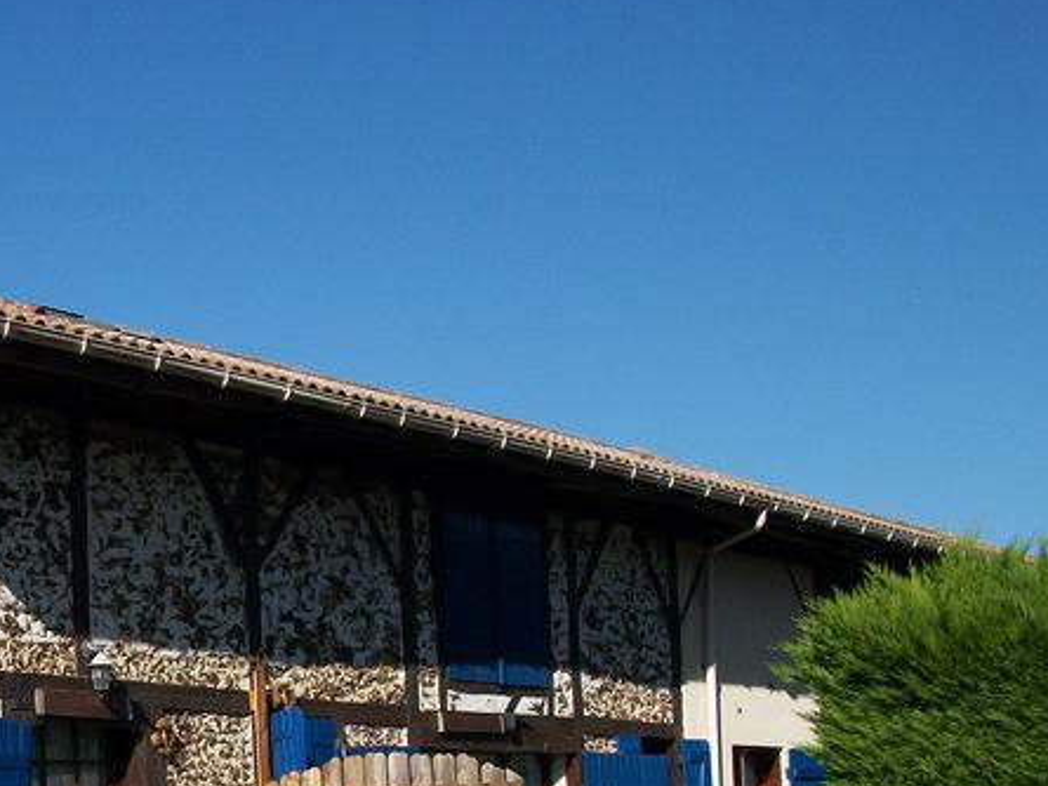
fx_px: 2090
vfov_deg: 20.9
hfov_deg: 26.9
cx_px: 54
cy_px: 701
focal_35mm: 69
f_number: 8.8
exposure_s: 1/320
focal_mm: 5.7
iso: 80
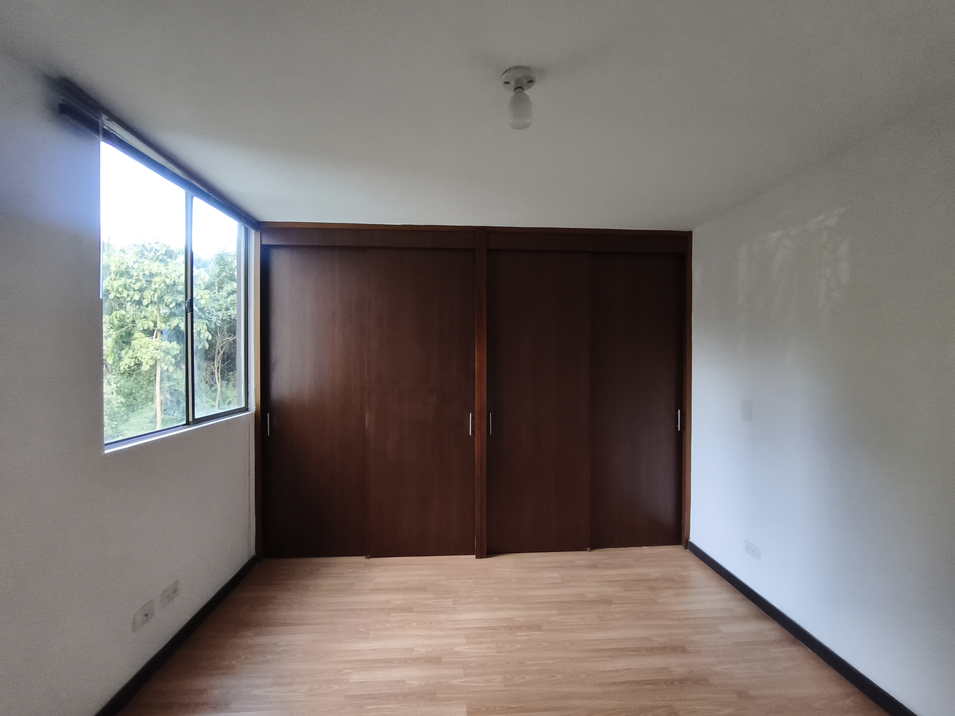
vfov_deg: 81.7
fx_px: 414
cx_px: 478
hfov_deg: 98.2
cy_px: 358
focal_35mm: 15
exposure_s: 1/30
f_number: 2.2
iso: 400
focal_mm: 1.91
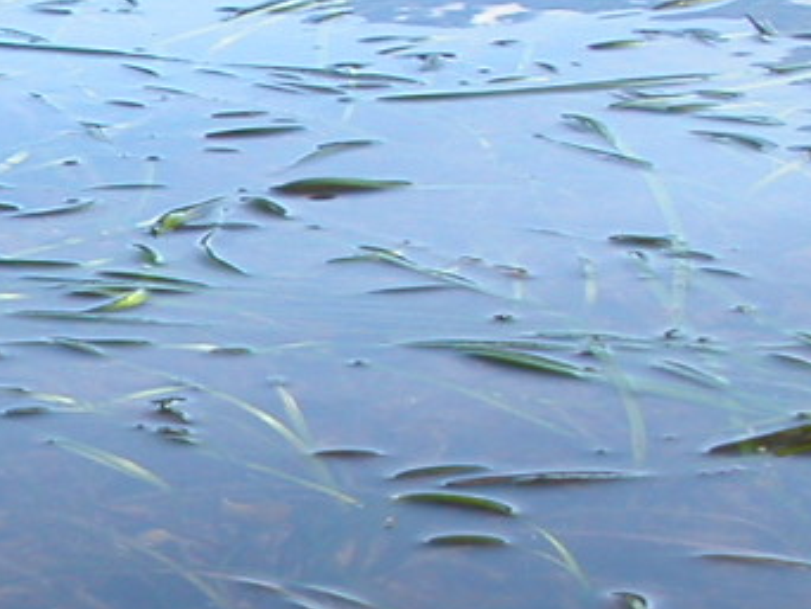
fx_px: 3728
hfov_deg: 11.6
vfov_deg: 9.3
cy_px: 581
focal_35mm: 159
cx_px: -588
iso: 100
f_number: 4
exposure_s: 1/217
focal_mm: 8.9
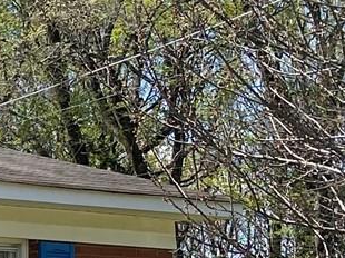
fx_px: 1713
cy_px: 408
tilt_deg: +1.3
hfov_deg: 9.0
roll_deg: -0.1
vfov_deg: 8.4
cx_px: -746
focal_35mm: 172
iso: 32
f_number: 1.8
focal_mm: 4.25
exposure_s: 1/1429
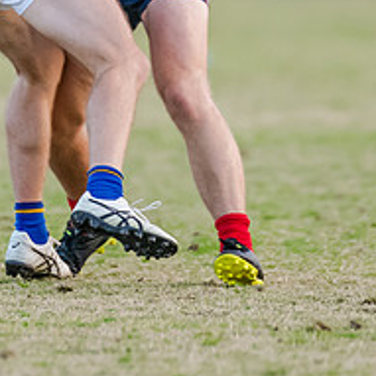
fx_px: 16099
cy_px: -34
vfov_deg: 1.3
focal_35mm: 1310
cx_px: 6
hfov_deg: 1.3
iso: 1600
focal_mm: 300
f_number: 2.8
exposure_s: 1/1600
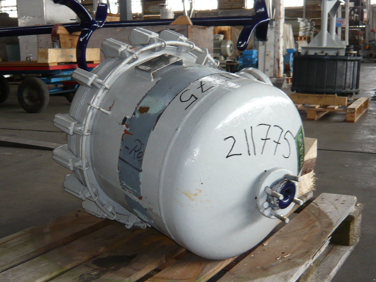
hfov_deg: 42.1
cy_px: 141
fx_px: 489
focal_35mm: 45
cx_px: 188
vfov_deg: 32.2
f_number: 2.9
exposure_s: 1/30
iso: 100
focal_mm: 4.9
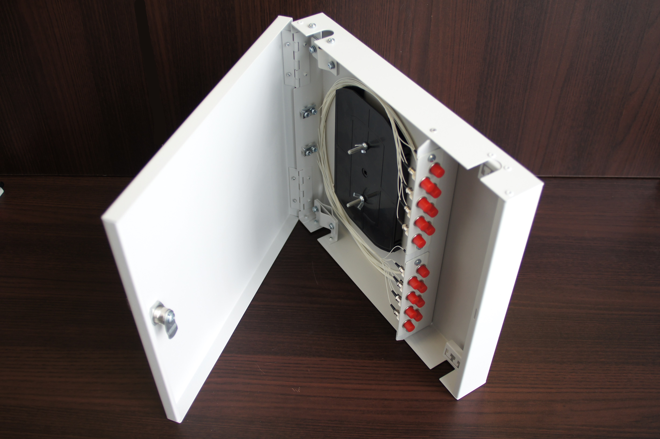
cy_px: 220
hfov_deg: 53.2
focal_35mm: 36
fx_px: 659
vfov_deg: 36.8
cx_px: 330
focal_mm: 24
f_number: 3.5
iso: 160
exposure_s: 1/40
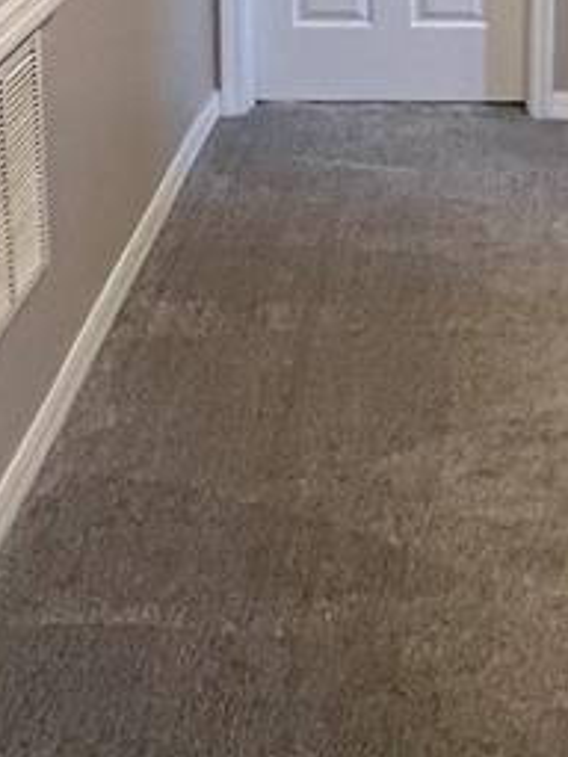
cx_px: 488
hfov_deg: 23.5
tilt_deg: -10.1
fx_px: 1335
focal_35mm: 61
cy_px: -136
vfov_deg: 28.0
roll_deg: -0.5
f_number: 1.8
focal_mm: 1.57
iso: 400
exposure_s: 1/60
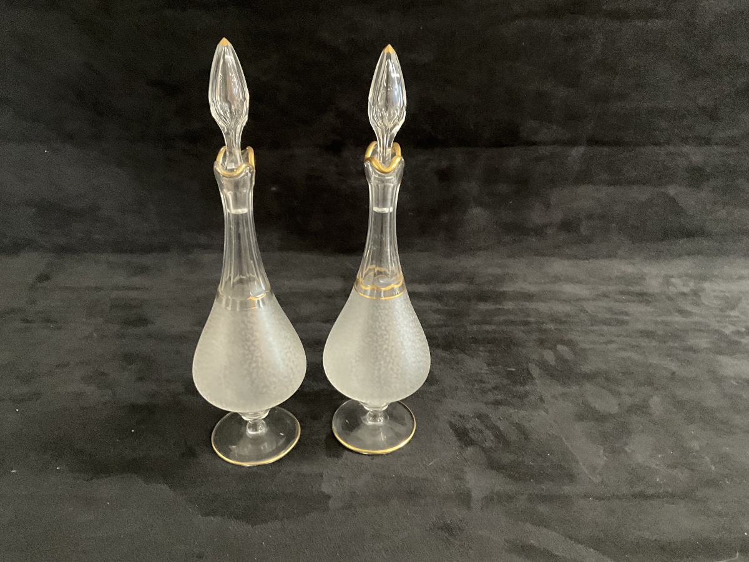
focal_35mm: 29
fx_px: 627
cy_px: 281
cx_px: 374
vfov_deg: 48.2
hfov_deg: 61.7
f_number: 1.8
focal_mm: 3
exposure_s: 1/28
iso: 640
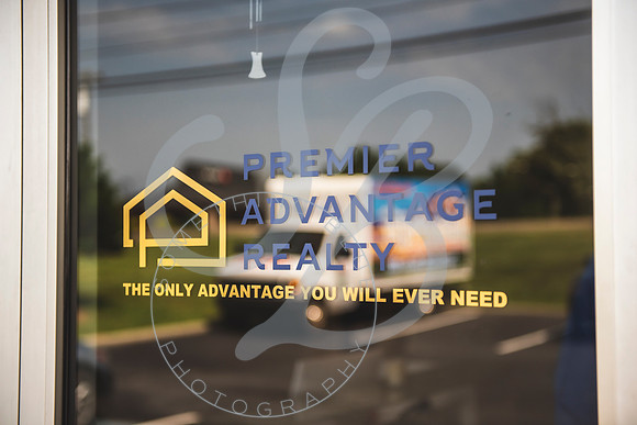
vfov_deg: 23.8
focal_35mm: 57
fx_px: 1008
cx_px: 321
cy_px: 212
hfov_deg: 35.1
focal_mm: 56
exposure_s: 1/1600
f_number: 2.8
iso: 100
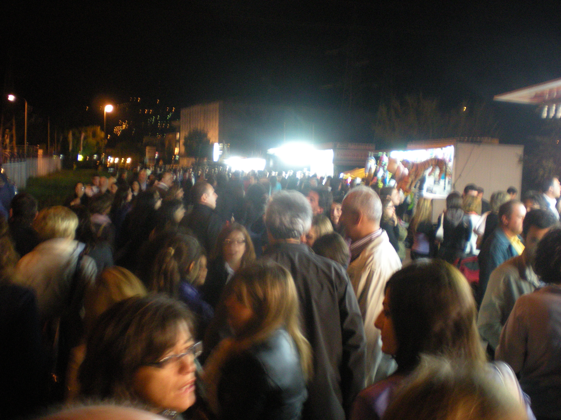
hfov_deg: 49.0
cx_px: 280
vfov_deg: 37.7
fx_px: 616
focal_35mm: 38
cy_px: 210
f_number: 3.1
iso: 360
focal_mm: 6.3
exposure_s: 1/8
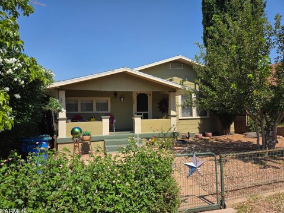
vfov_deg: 56.8
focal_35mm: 24
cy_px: 110
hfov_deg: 71.6
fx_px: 197
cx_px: 136
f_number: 1.8
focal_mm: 5.4
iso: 80
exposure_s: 1/4365
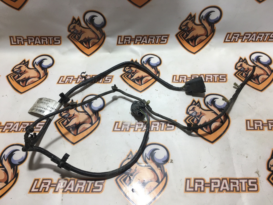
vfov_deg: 48.2
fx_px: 229
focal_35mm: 29
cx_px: 136
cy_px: 102
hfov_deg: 61.7
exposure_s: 1/100
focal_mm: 4.15
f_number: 2.2
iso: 40
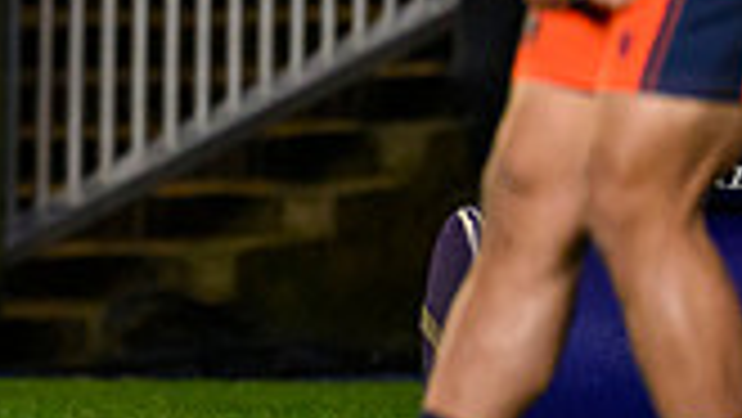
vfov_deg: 0.6
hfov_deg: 1.1
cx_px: -762
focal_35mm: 2028
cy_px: -88
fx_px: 39920
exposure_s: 1/1600
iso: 4000
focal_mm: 400
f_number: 3.2
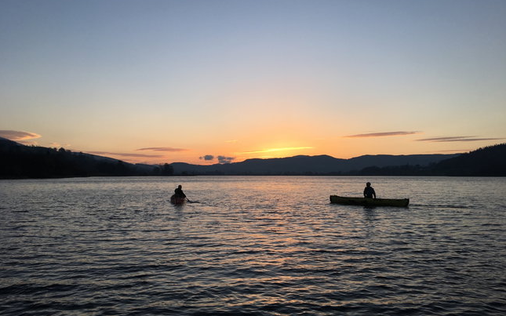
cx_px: 253
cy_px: 155
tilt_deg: +3.2
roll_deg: -0.5
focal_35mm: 31
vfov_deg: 40.6
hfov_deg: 61.2
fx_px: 427
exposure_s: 1/499
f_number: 2.2
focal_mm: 4.15
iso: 25
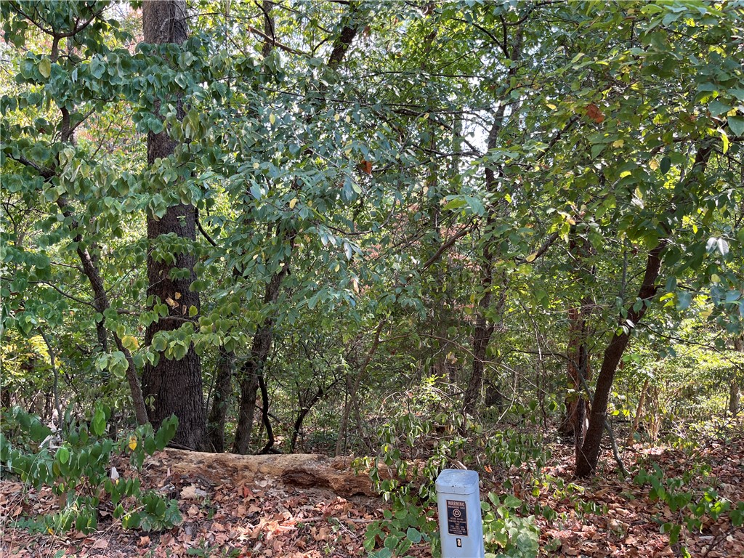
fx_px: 559
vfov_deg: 53.1
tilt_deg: -1.4
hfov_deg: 67.3
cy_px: 279
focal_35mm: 26
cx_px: 372
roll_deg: -0.1
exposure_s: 1/122
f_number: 1.6
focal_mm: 5.1
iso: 50
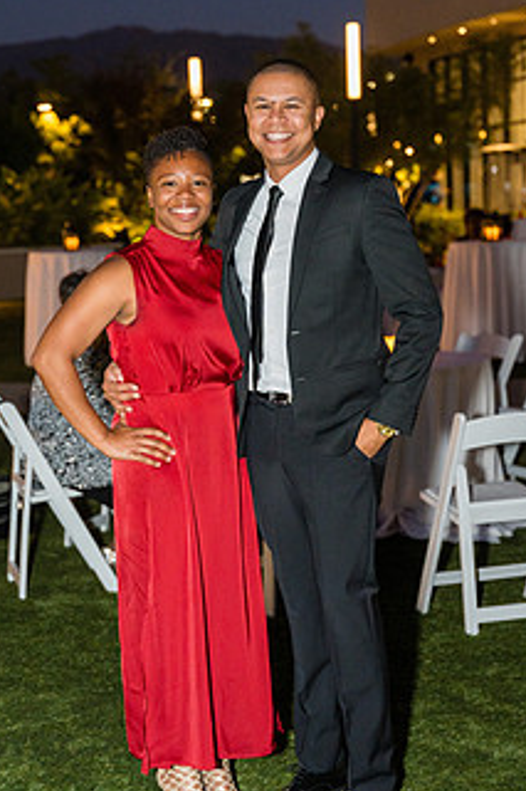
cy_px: 368
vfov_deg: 27.7
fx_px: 1602
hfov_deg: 18.7
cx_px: 257
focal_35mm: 73
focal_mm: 51.9
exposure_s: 1/125
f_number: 2.8
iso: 2500
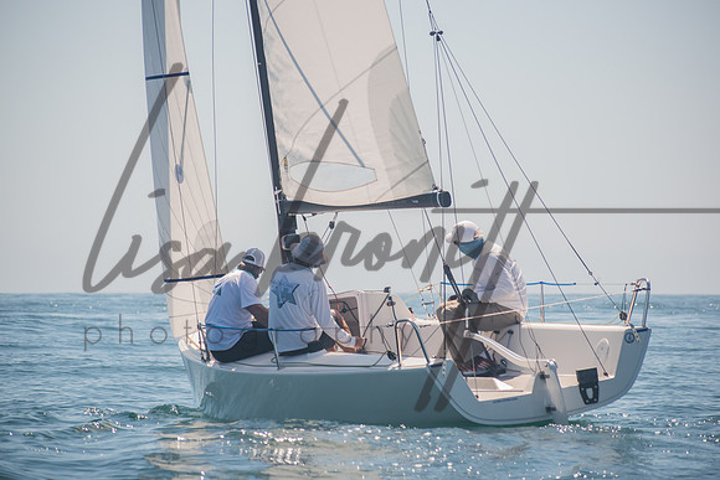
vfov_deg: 6.8
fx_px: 4039
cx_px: 360
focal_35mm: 202
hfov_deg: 10.2
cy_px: 240
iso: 400
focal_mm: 130
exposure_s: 1/1000
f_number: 4.8
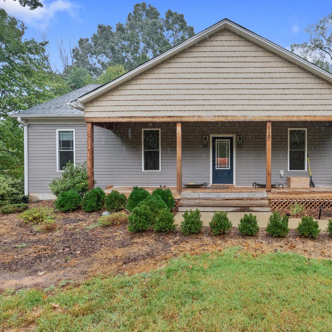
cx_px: 218
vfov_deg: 72.1
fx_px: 228
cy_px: 168
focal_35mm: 21
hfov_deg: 70.3
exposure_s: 1/320
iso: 1600
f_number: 7.1
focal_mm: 16
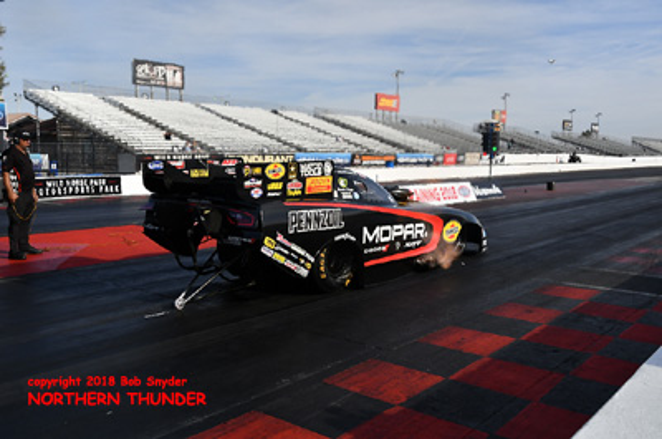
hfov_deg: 57.3
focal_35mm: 33
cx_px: 331
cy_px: 220
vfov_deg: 39.8
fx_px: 606
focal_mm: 22
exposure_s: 1/1600
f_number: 5.6
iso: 160
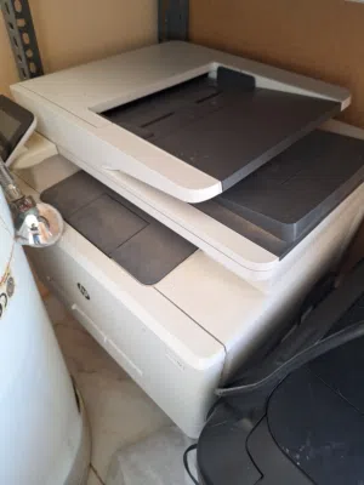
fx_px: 322
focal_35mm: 23
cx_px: 182
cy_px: 242
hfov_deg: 58.9
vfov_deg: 73.9
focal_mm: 5.54
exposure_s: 1/100
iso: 80
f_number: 1.8
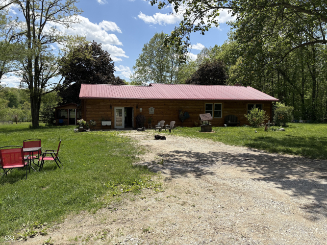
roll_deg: +0.4
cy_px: 122
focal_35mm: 26
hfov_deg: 67.3
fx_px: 246
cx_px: 164
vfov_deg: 53.0
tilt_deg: -3.3
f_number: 1.6
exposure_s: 1/3623
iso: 50
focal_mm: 5.96
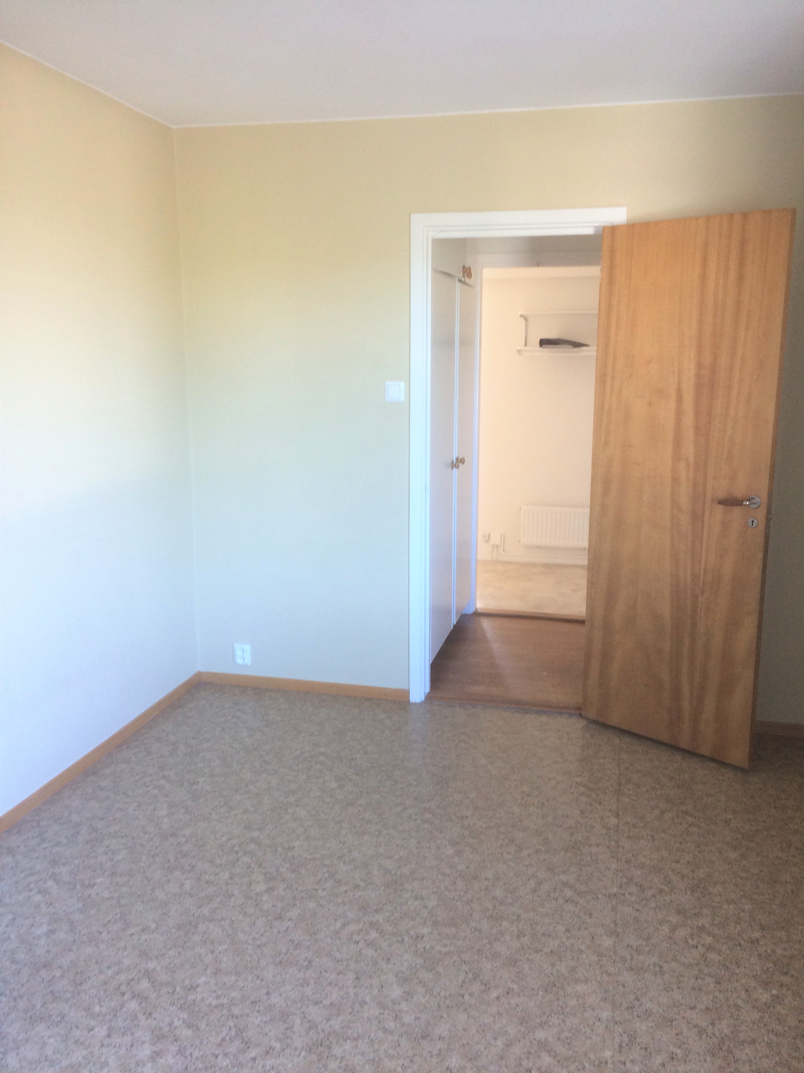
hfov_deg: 48.2
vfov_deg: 61.7
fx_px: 898
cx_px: 402
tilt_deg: -10.6
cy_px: 536
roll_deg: +1.2
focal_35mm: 29
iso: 80
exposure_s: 1/33
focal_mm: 4.15
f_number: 2.2
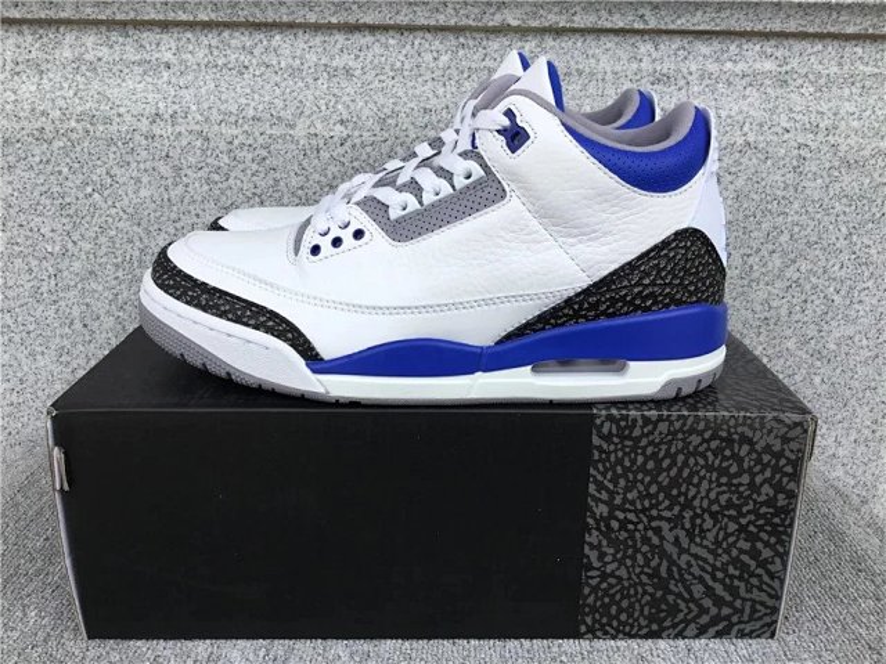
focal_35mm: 31
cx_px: 443
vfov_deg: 45.4
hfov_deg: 58.4
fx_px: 793
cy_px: 332
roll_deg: -0.4
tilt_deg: -17.8
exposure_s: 1/776
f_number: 2.4
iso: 25
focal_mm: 3.3
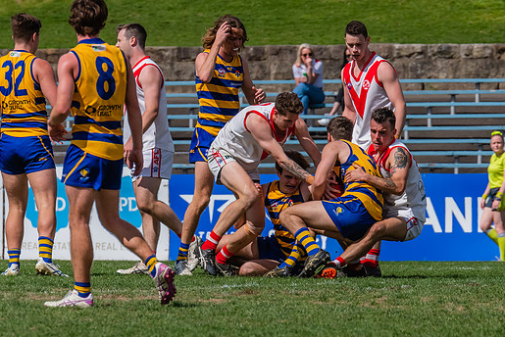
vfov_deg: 1.9
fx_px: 10414
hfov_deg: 2.8
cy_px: 133
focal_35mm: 742
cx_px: 255
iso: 800
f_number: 11
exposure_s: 1/1600
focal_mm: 420
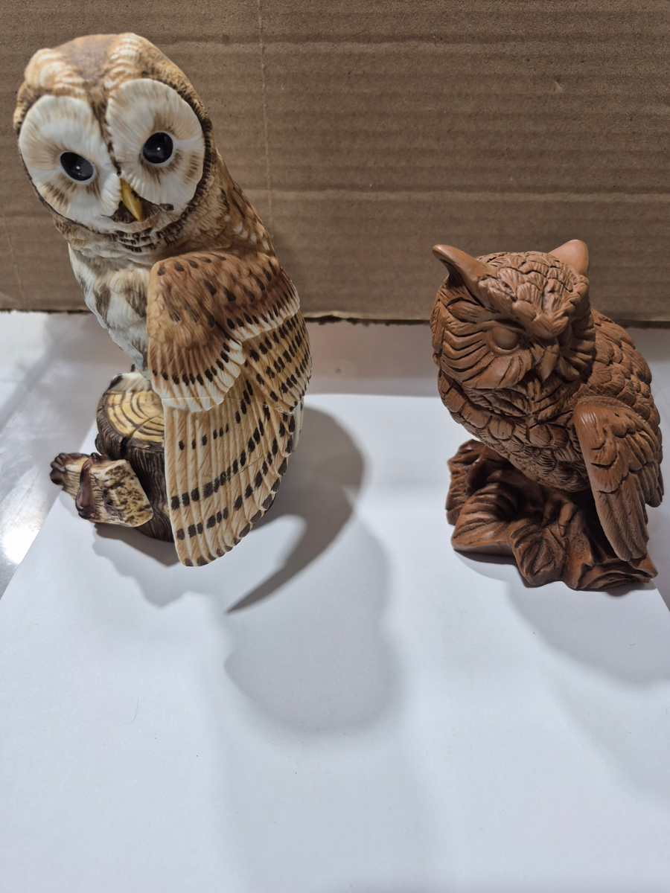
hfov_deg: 58.9
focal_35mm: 23
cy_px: 446
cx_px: 335
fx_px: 594
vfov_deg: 73.9
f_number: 1.8
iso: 100
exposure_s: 1/120
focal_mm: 5.4
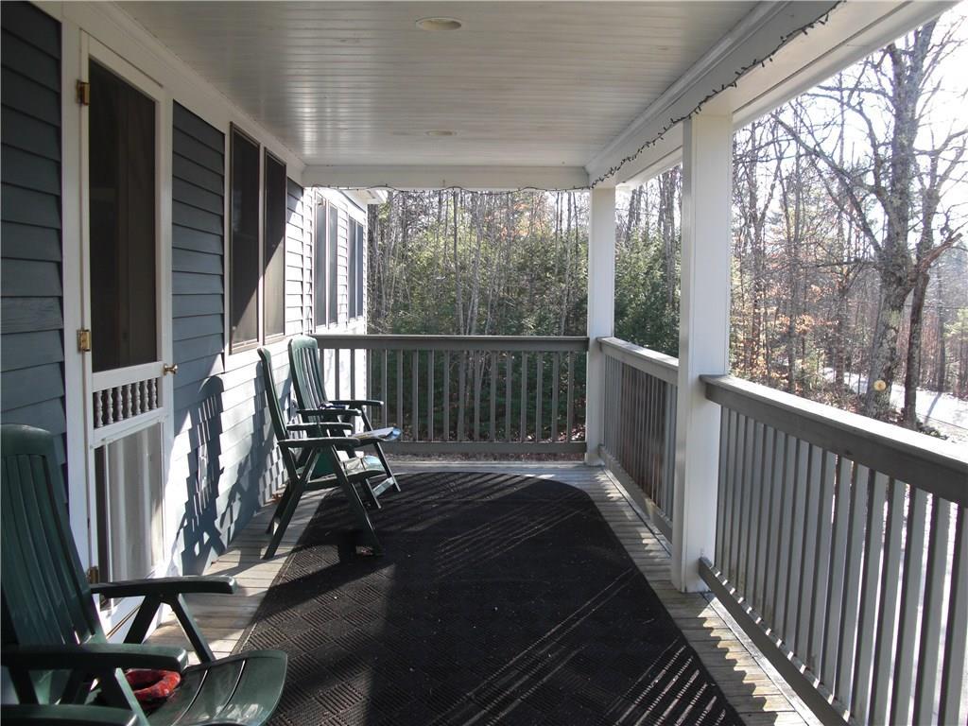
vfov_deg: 39.7
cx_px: 484
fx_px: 1007
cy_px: 363
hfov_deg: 51.4
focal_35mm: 36
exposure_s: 1/100
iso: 50
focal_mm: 6.3
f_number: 2.8
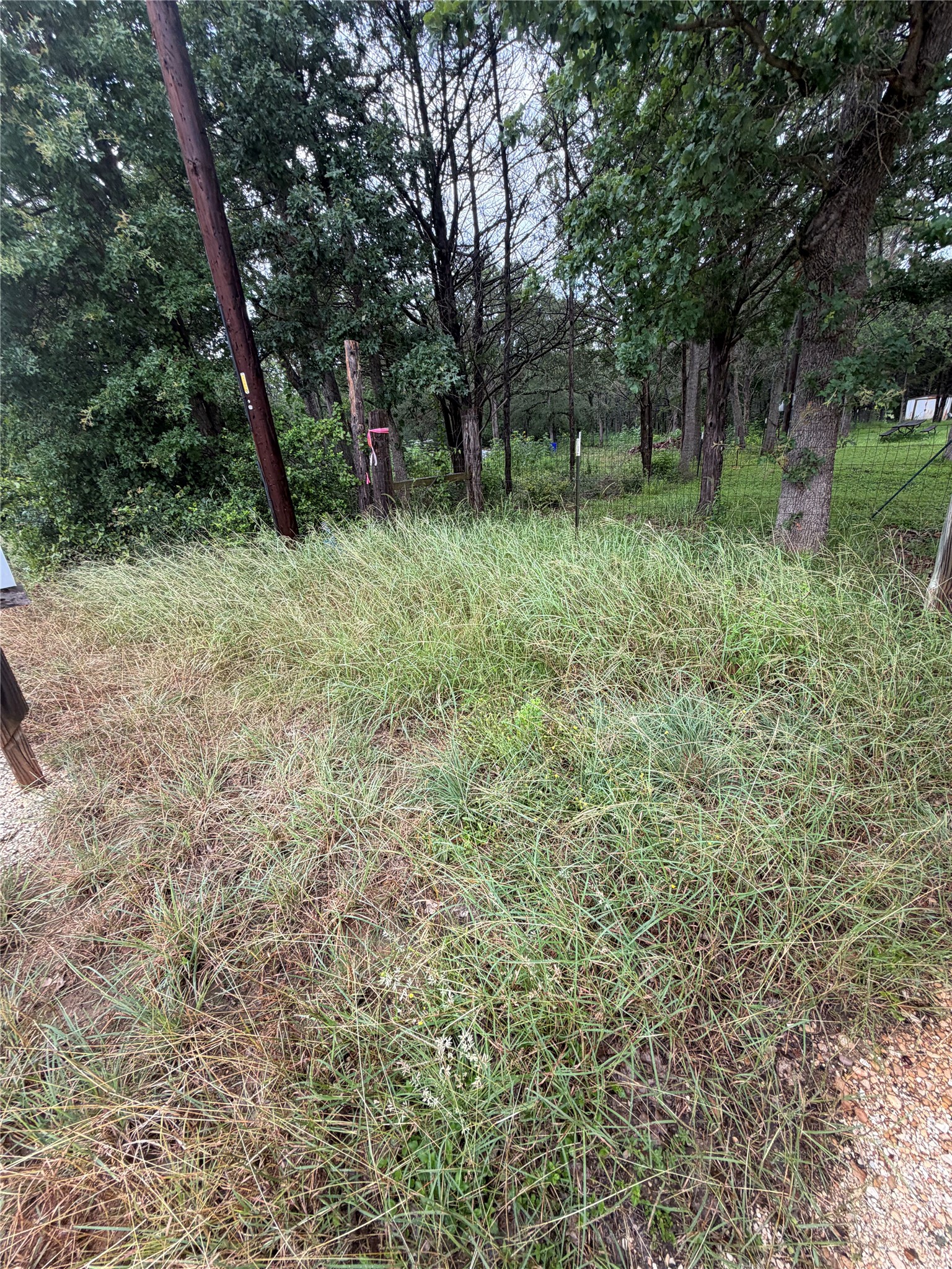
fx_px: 513
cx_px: 476
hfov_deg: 85.7
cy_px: 634
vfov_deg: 102.1
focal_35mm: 14
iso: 50
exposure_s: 1/121
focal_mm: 2.22
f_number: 2.2
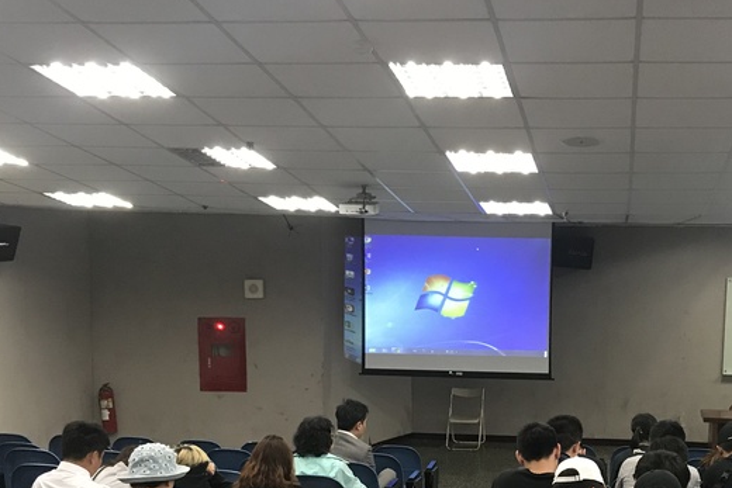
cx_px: 496
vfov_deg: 23.7
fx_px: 1139
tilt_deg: -8.0
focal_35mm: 56
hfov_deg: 35.2
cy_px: 419
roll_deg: -0.6
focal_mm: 3.99
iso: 50
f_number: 1.8
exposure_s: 1/15
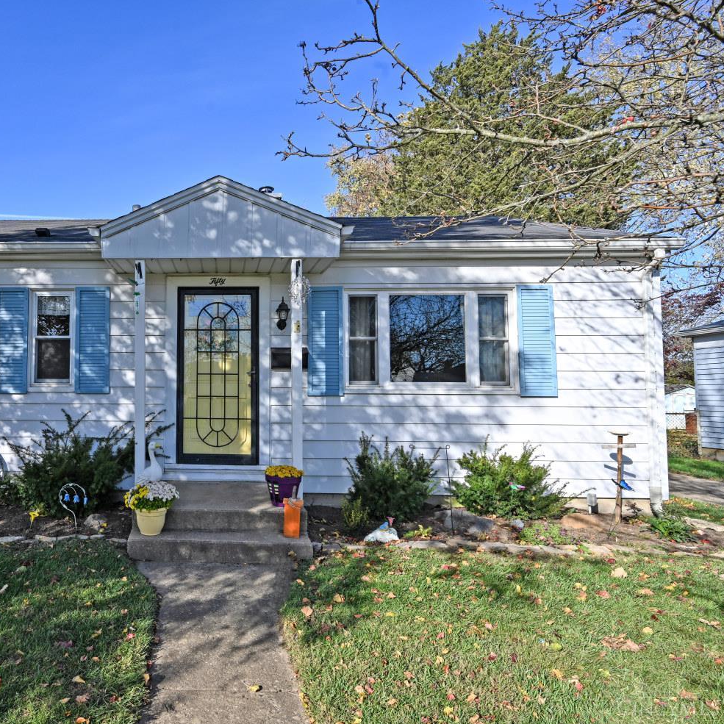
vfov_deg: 69.6
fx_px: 521
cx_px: 179
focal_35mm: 22
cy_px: 366
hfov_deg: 65.3
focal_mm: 17
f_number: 10
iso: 100
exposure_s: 1/125
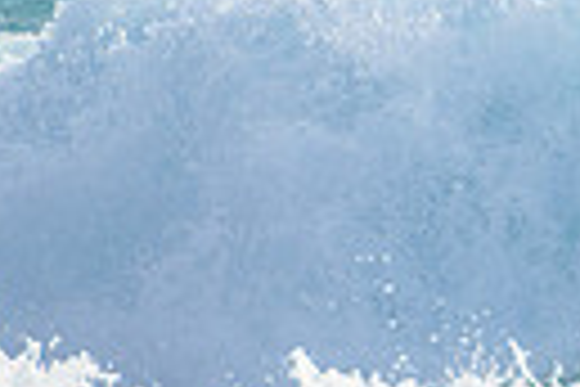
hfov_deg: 0.8
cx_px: 1250
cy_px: -47
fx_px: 44222
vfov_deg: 0.5
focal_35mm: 2745
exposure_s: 1/2000
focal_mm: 400
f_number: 5.6
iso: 360
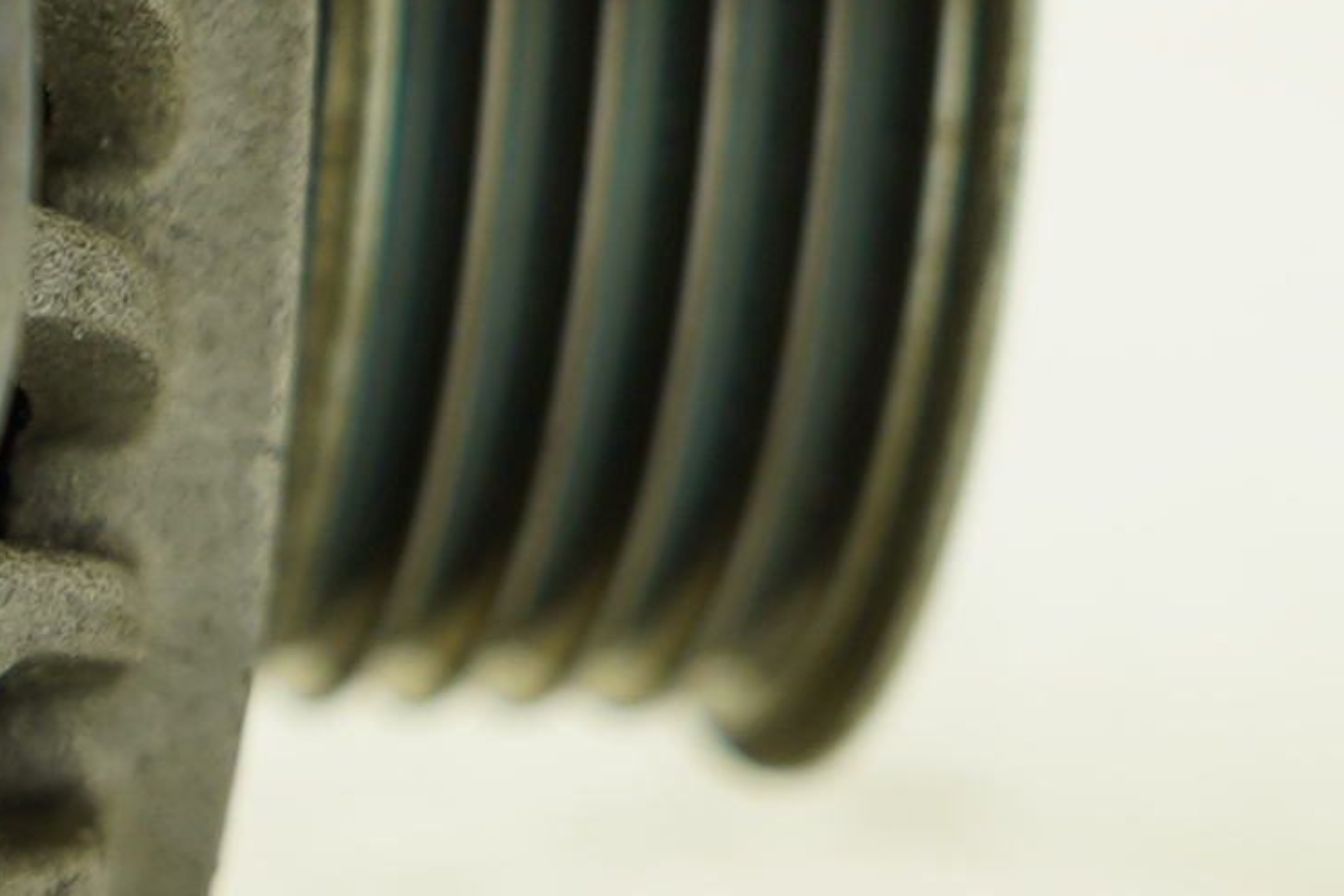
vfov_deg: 5.3
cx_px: -1653
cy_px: 38
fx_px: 9745
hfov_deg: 7.5
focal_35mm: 261
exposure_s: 1/60
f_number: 4
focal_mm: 33
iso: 160
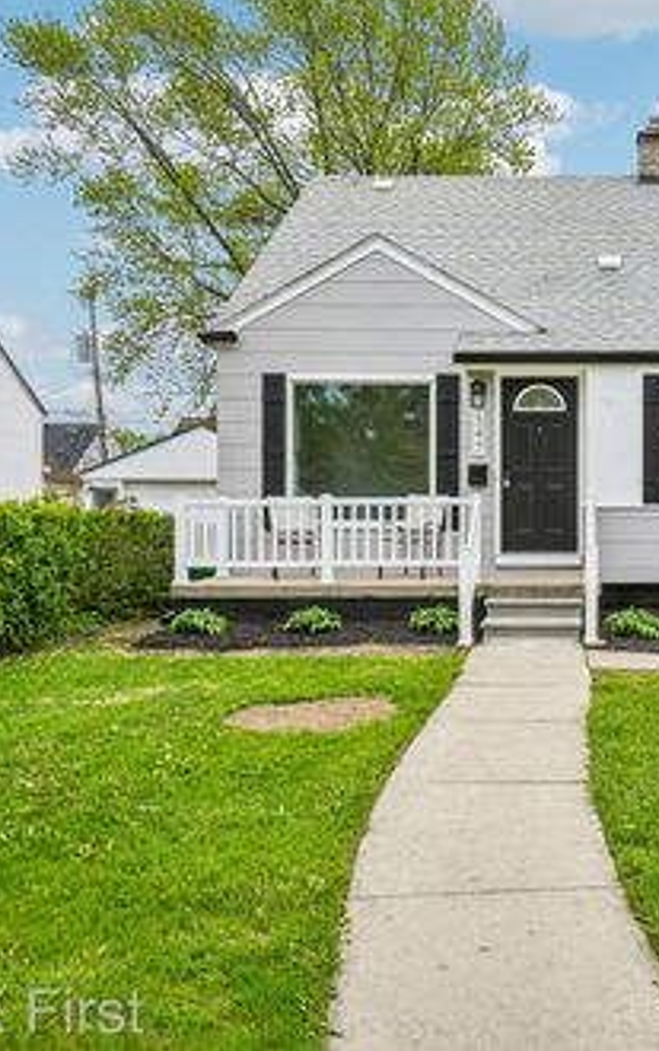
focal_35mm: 37
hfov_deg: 33.2
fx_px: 1060
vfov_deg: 52.7
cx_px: 557
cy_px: 524
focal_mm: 16
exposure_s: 1/200
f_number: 8
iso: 100
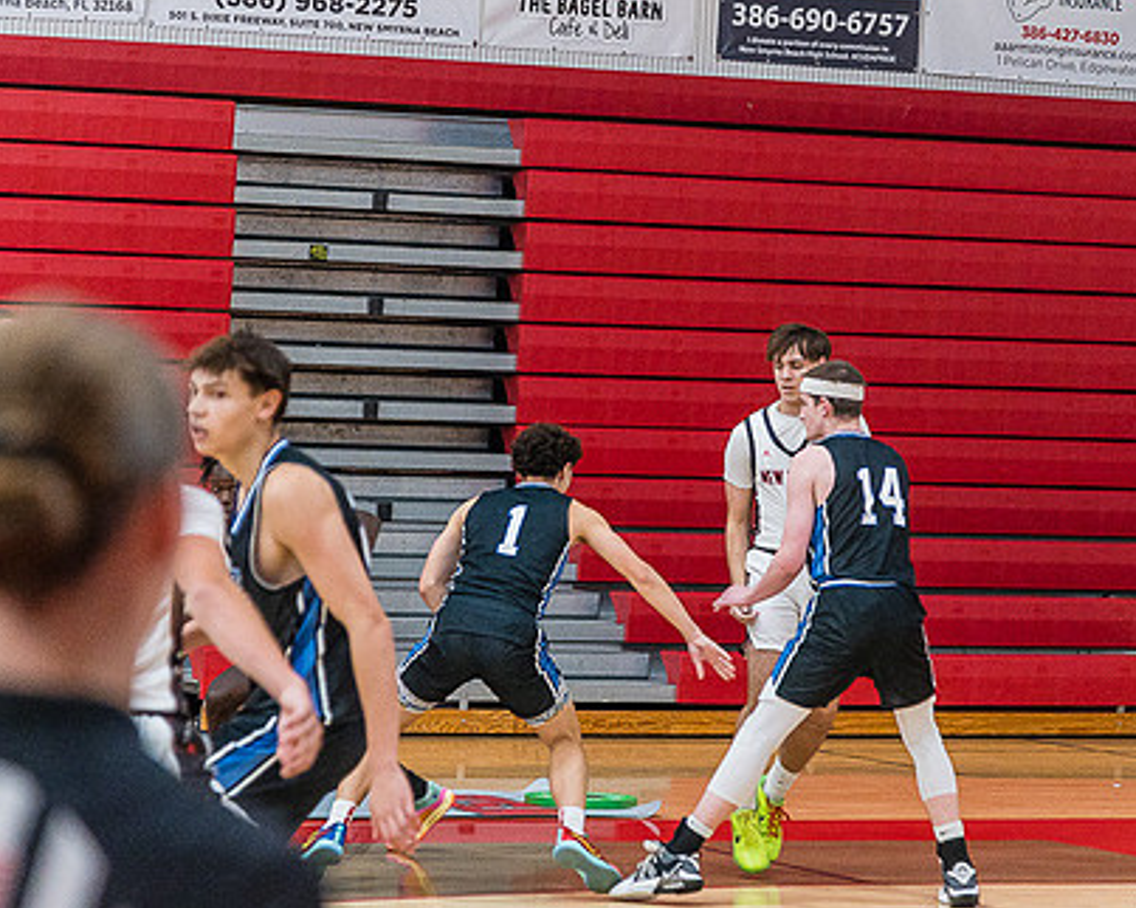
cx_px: 609
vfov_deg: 9.5
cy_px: 420
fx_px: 5444
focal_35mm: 162
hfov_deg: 11.9
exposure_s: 1/320
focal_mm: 120
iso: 5000
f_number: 4
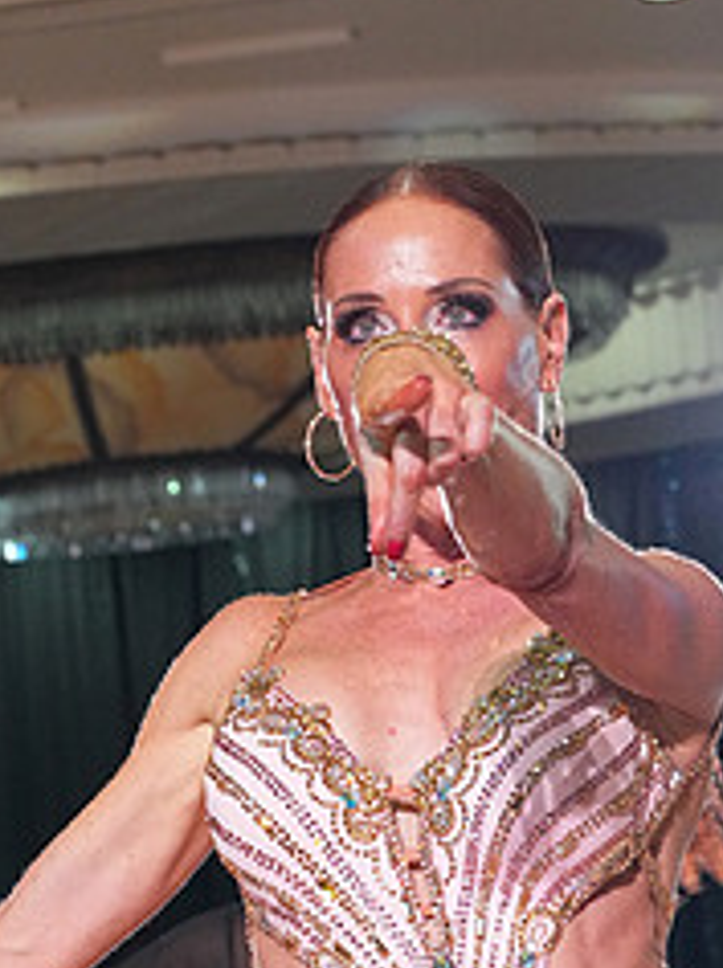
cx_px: 443
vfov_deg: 11.7
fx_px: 4607
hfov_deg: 9.0
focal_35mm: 165
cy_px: 1156
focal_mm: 70
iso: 6400
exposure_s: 1/320
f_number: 7.1
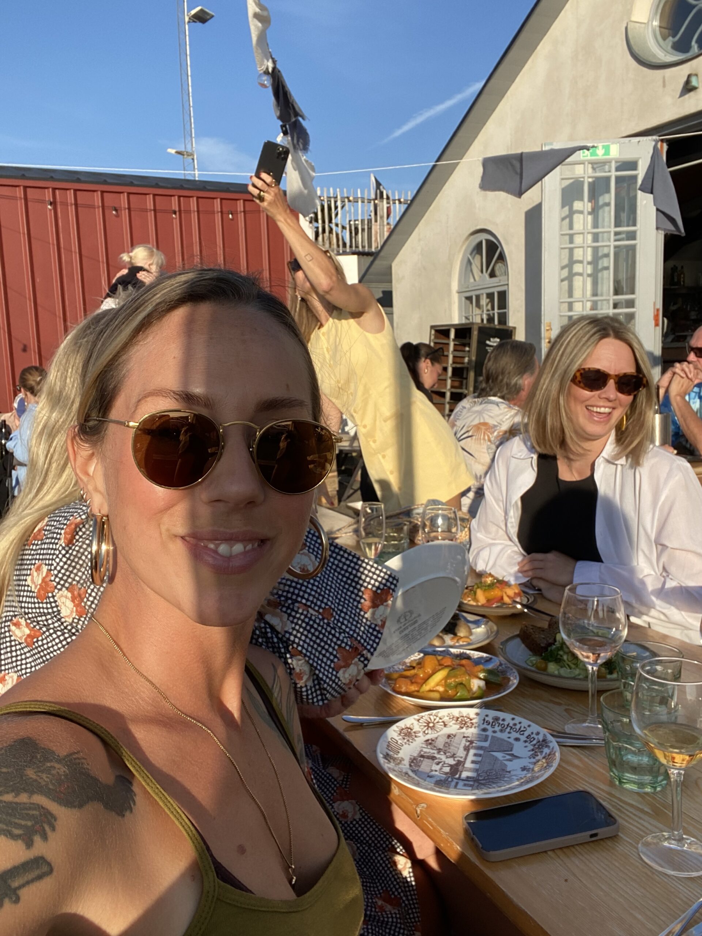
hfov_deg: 46.8
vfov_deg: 60.0
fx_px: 811
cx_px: 351
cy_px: 468
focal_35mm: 30
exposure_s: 1/563
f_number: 2.2
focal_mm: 2.71
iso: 25
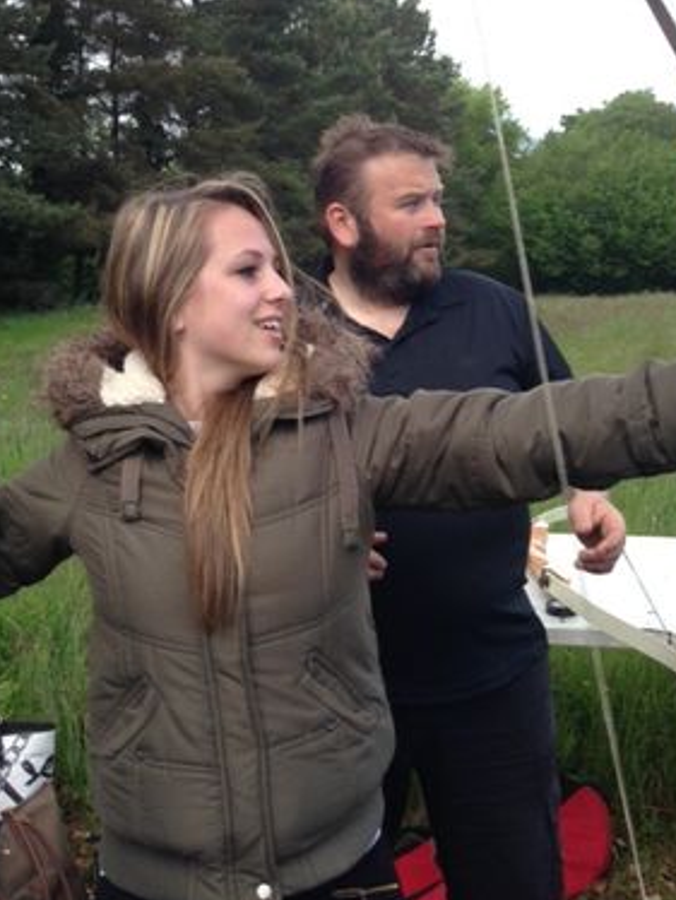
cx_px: 337
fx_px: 1222
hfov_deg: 30.9
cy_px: 369
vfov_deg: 40.3
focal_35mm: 47
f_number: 2.4
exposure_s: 1/321
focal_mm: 4.12
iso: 50
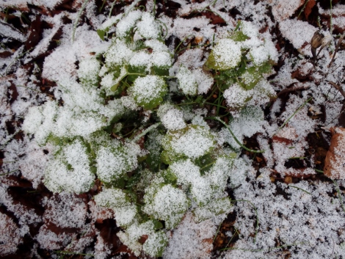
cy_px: 130
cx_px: 172
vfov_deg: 49.8
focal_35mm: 28
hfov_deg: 63.4
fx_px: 279
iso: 125
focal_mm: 5
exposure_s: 1/80
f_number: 3.9
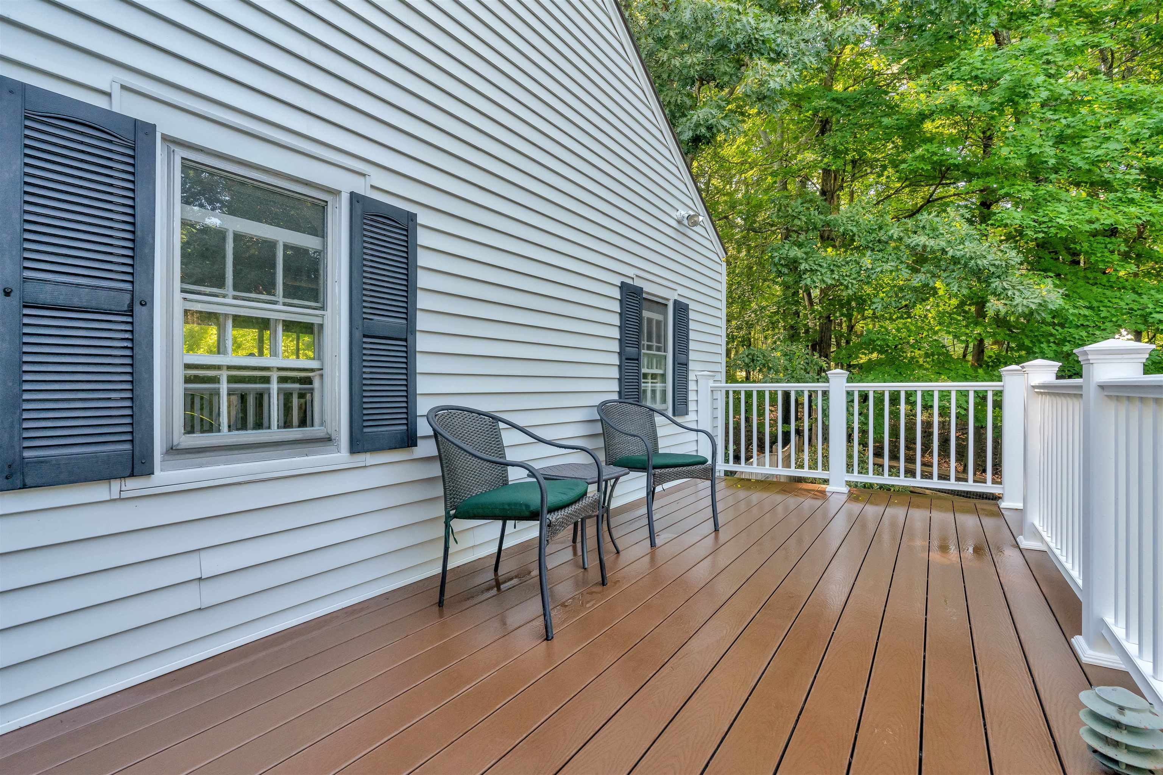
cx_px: 582
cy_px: 388
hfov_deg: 96.7
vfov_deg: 73.8
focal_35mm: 16
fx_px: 517
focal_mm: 16
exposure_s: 1/250
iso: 800
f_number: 8
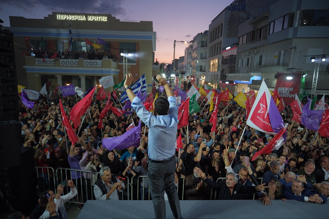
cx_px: 164
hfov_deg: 84.0
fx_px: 183
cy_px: 110
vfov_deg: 61.9
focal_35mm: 20
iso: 400
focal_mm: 13
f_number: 1.4
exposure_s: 1/250
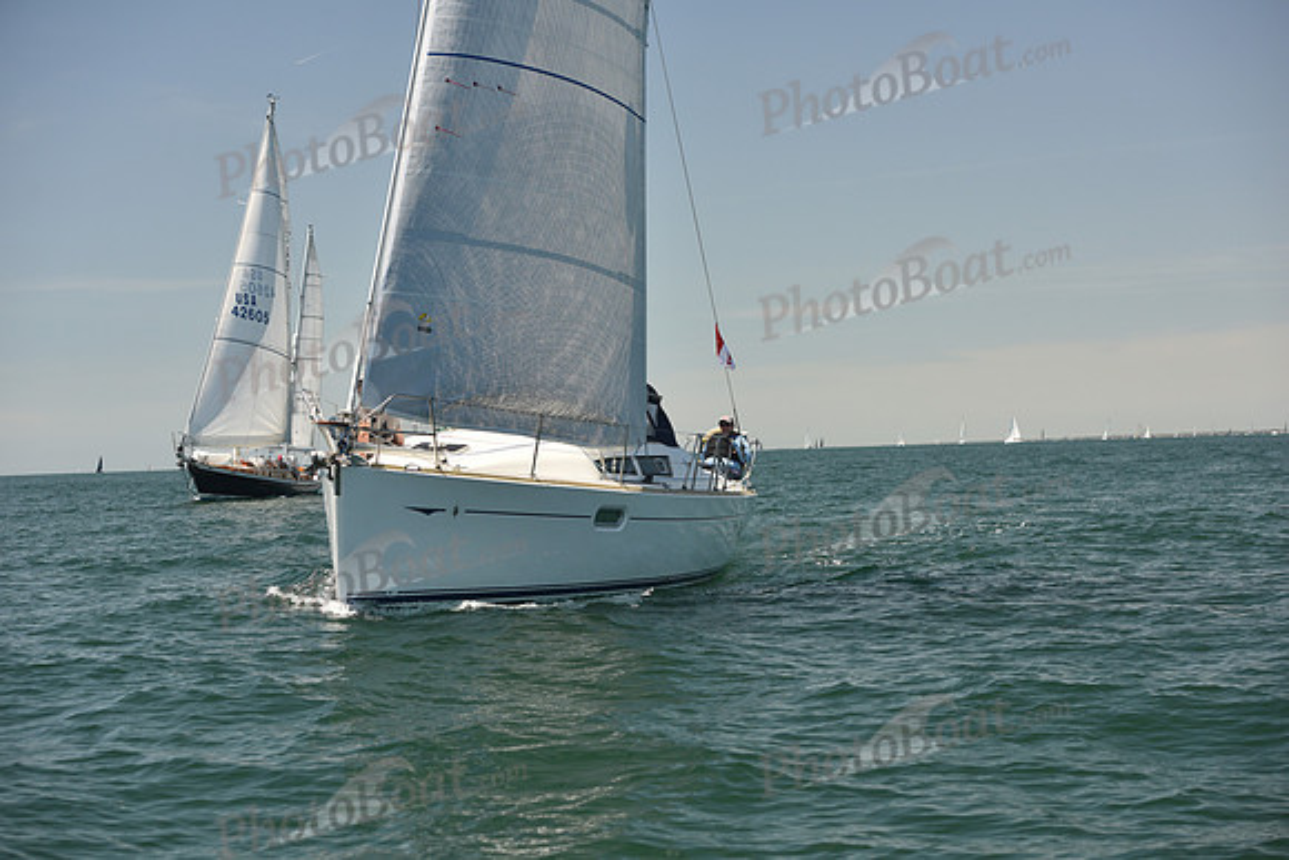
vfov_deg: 19.5
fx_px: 2507
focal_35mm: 70
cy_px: 430
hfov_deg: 28.8
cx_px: 644
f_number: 5
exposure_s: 1/800
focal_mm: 70
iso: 250
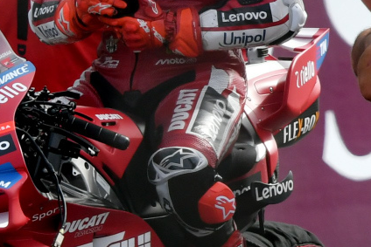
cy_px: 61
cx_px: -214
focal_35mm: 2122
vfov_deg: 0.6
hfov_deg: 1.0
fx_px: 21875
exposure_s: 1/1250
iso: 320
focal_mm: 300
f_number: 6.3
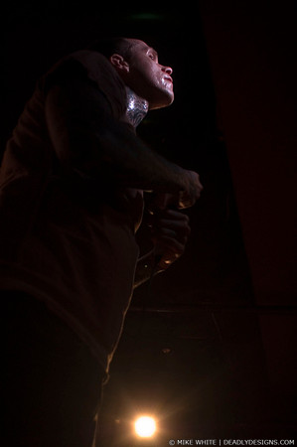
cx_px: 148
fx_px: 372
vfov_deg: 62.0
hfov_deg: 43.5
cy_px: 224
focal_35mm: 30
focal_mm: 20
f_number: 2.8
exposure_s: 1/40
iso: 800
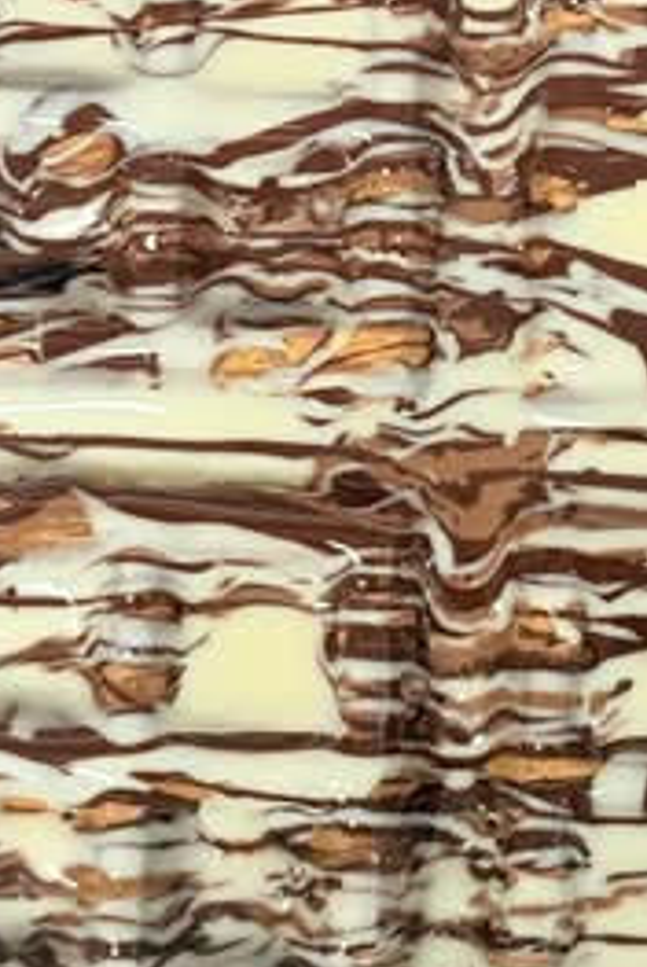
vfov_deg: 14.7
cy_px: 274
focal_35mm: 139
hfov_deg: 9.9
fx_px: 3737
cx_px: 500
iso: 100
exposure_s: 1/60
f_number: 1.78
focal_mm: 6.76
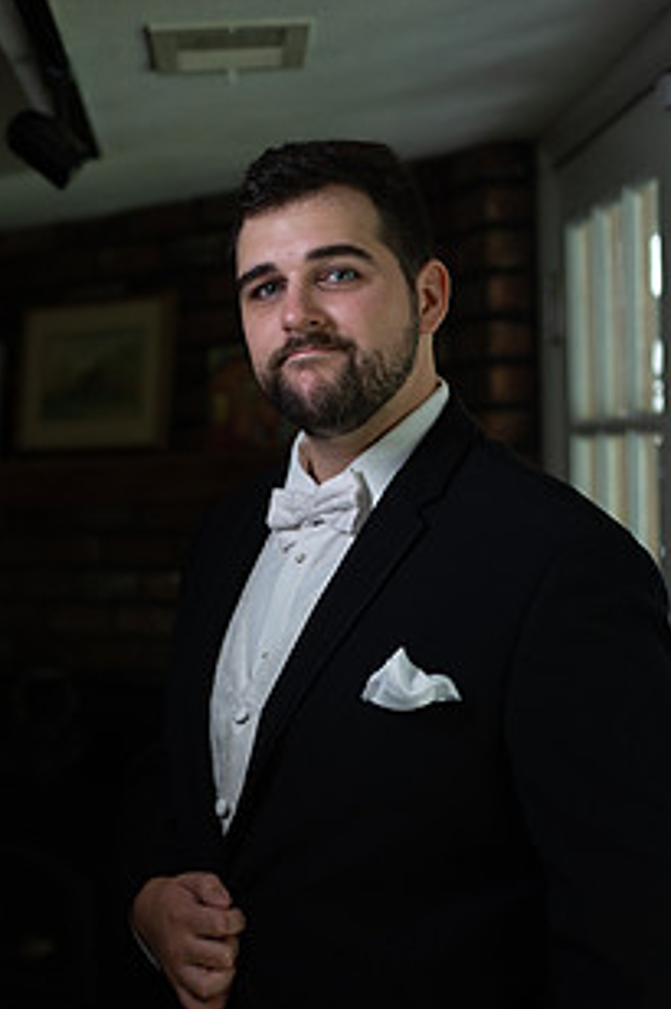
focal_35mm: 73
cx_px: 273
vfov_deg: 27.4
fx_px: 2043
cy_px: 717
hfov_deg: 18.6
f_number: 2.8
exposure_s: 1/400
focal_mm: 50
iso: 1000
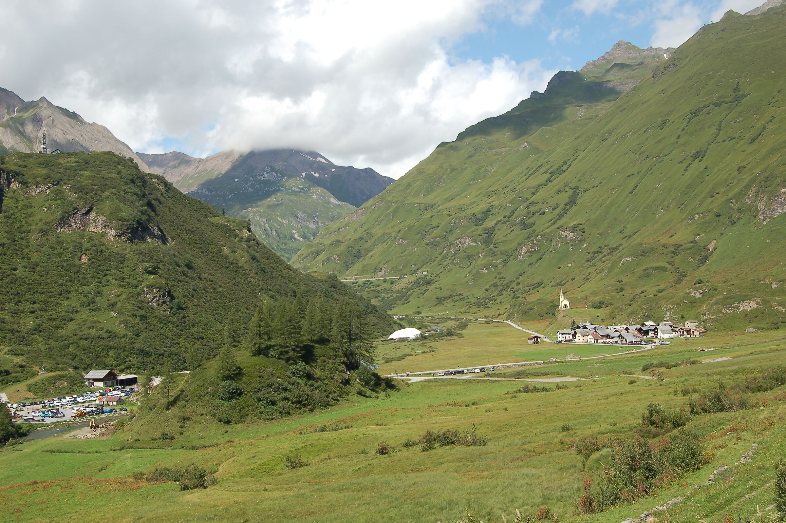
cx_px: 393
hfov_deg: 53.2
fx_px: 785
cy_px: 262
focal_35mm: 36
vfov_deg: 36.8
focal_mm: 24
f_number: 10
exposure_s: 1/250
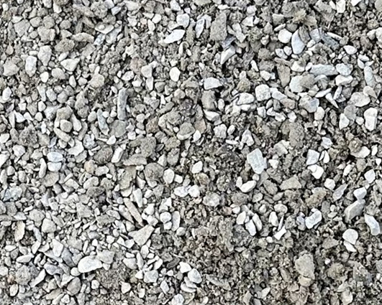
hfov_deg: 13.9
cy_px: 271
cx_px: 100
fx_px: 1560
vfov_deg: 11.1
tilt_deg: -56.2
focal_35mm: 138
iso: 80
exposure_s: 1/473
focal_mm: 6.86
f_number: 1.78
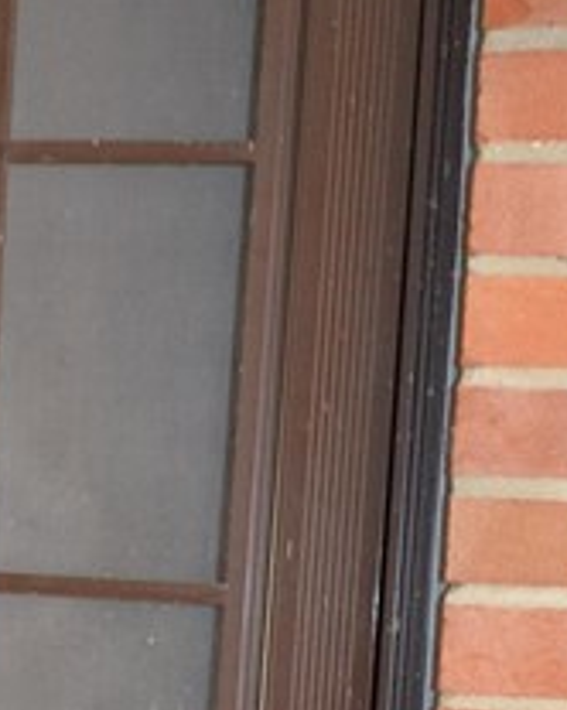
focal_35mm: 117
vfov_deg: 15.7
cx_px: -44
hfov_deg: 12.9
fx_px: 2458
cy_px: 891
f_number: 3.5
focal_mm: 18
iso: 1250
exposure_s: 1/60
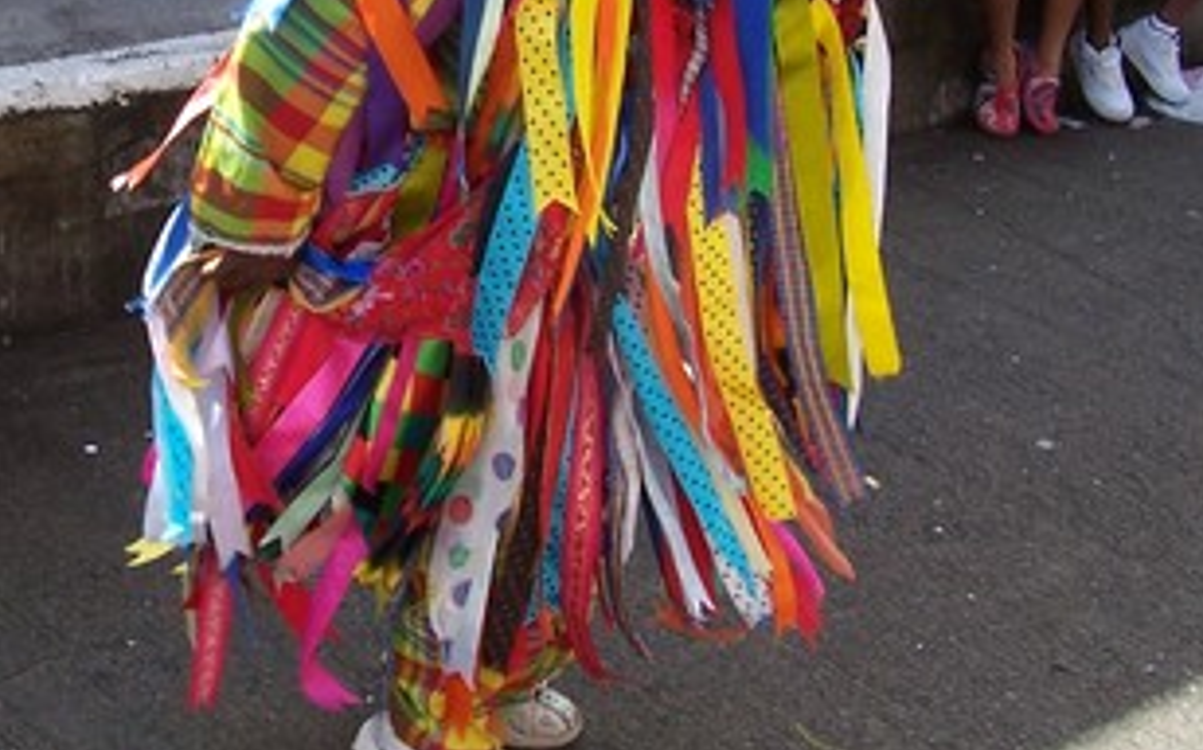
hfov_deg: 27.3
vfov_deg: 17.1
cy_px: 98
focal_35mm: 75
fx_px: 2457
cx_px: 371
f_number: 5.6
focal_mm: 5.6
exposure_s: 1/180
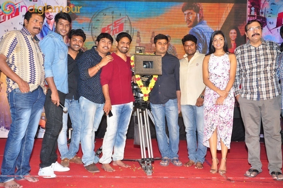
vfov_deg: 35.4
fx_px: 294
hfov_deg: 51.3
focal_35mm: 38
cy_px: 94
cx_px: 142
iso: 640
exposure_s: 1/125
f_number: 6.3
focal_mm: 25
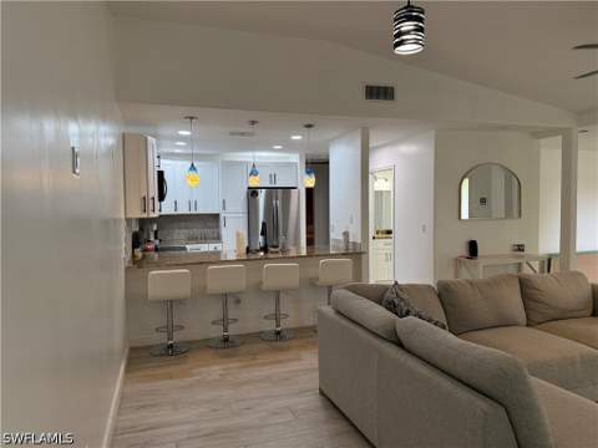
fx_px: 415
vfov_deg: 56.8
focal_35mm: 24
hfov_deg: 71.6
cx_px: 299
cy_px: 224
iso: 200
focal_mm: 6.76
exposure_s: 1/237
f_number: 1.78
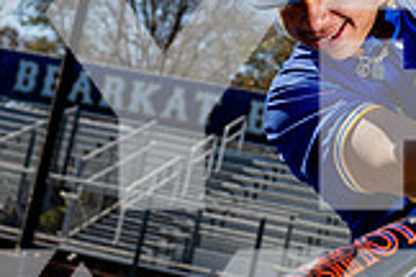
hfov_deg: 16.8
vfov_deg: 11.2
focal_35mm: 122
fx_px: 1410
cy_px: 76
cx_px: 270
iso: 100
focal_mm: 34
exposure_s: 1/2000
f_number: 4
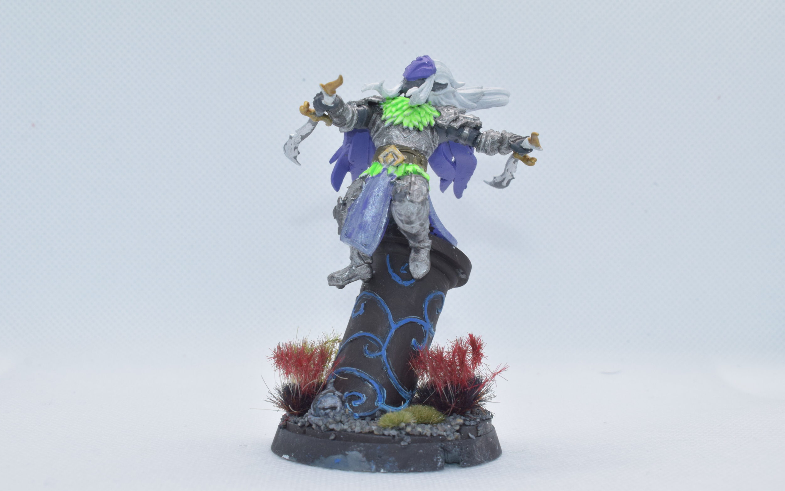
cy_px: 254
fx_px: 1166
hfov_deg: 37.2
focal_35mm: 55
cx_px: 391
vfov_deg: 23.7
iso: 800
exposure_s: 1/125
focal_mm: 35
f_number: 14
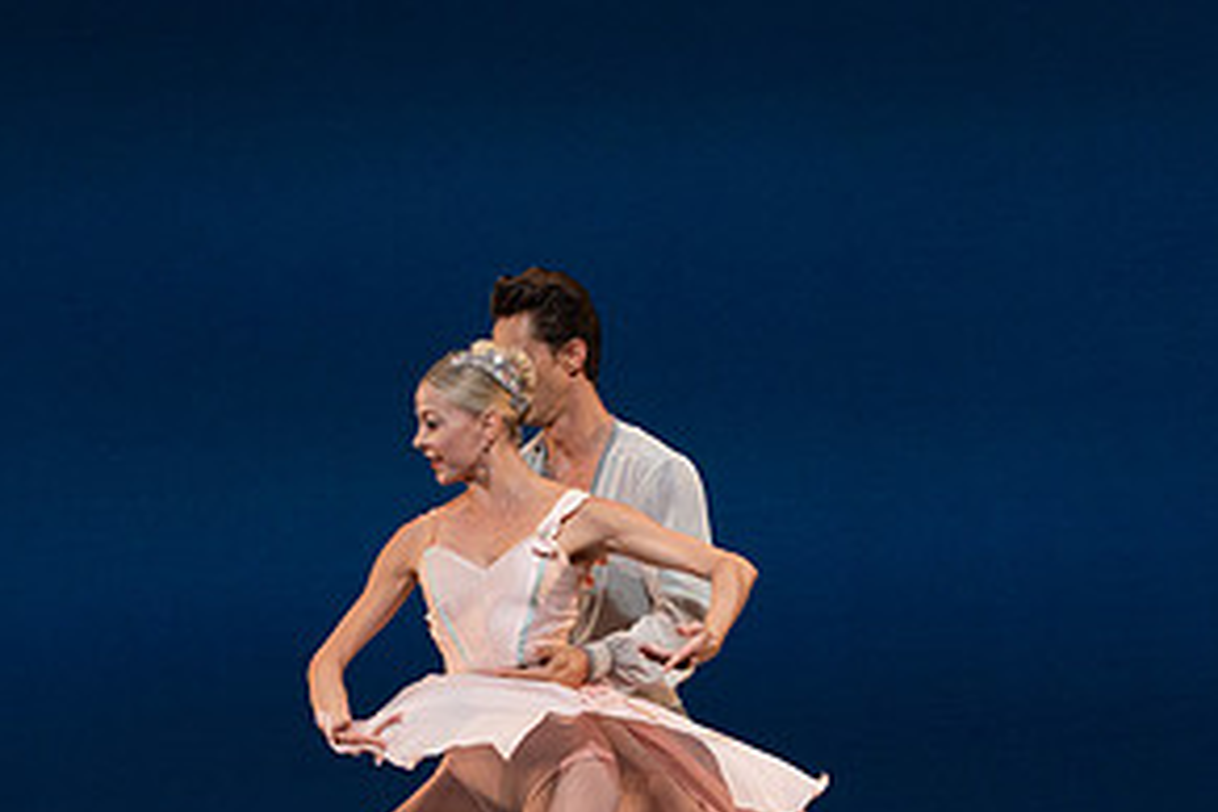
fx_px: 13498
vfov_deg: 3.4
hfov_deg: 5.2
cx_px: 234
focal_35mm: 399
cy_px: 668
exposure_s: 1/500
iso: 3200
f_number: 8
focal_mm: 200
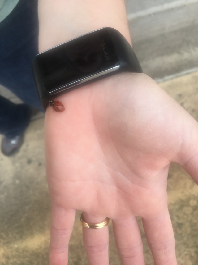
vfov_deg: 61.7
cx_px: 99
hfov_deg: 48.2
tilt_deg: -69.3
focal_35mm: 29
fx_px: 221
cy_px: 132
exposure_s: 1/129
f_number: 2.2
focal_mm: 4.15
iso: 25
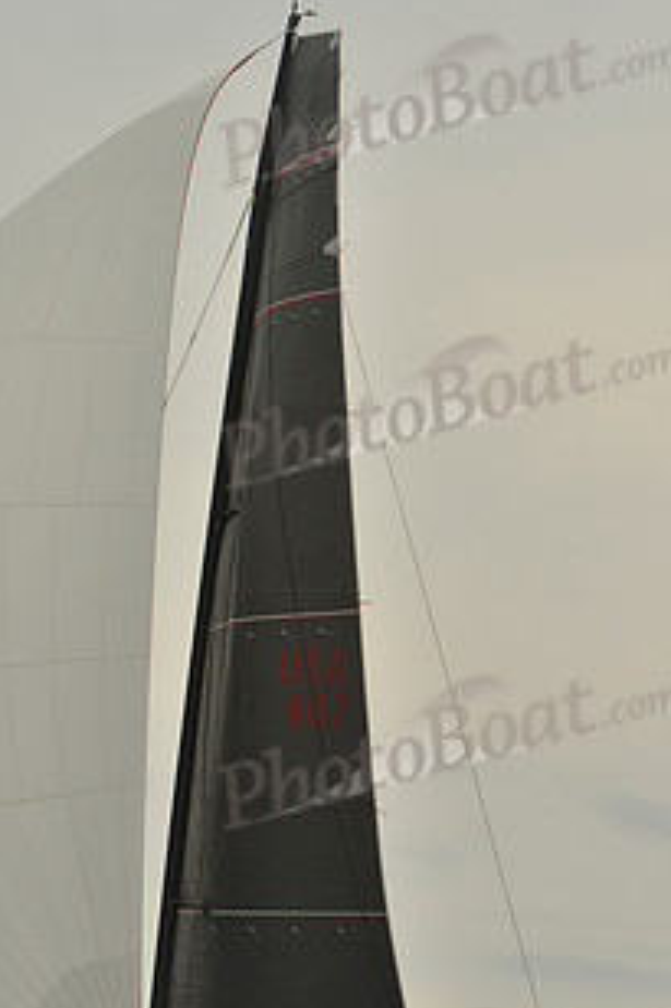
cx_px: 51
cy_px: 622
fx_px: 3694
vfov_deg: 15.5
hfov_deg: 10.3
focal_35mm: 132
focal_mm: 70
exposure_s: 1/1250
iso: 400
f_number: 6.3
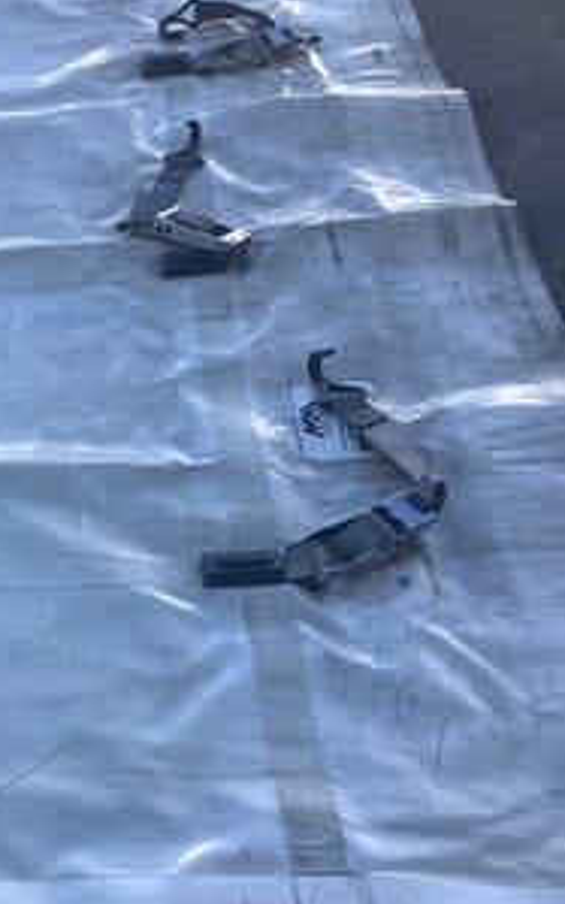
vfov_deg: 36.7
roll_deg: +11.1
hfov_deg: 22.4
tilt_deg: -40.3
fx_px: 1354
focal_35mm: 55
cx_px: -33
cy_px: 558
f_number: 2.4
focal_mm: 3.3
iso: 25
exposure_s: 1/332
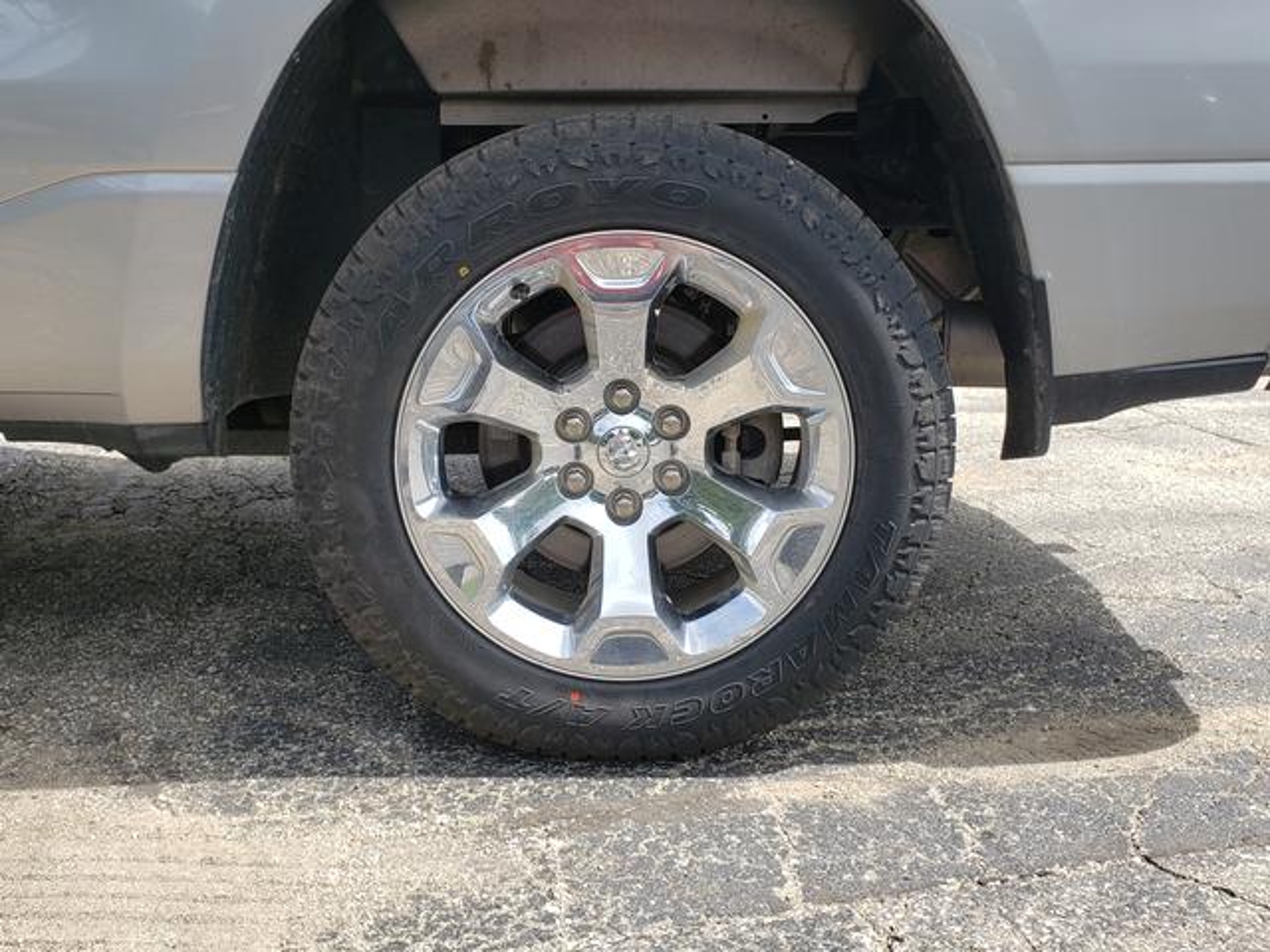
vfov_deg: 53.1
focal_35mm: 26
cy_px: 476
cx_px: 635
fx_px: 954
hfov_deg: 67.3
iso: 50
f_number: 2.4
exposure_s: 1/483
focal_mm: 4.3
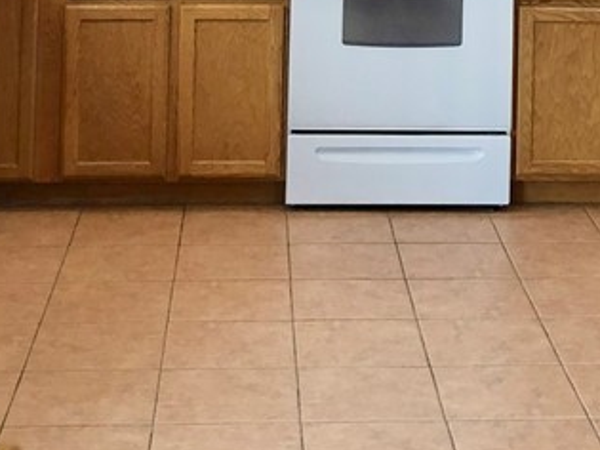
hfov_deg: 21.5
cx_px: 371
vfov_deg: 14.8
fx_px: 1577
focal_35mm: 91
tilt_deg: +0.8
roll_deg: -1.0
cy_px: -273
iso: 32
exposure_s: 1/30
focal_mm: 4
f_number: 1.8
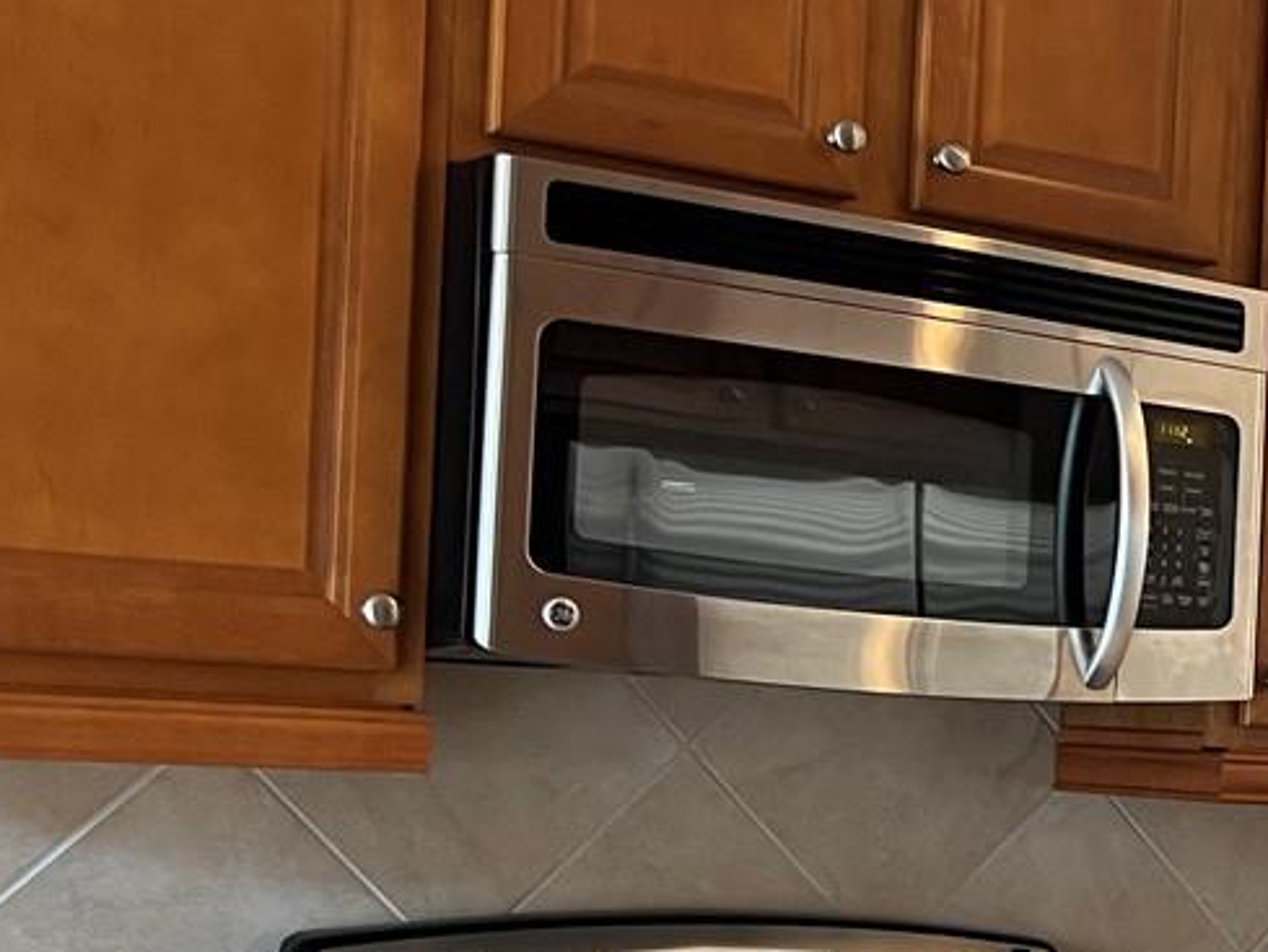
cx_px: 1919
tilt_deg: -0.9
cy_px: 804
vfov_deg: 17.2
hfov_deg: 19.8
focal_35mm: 85
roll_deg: -2.4
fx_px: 3114
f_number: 1.5
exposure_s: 1/60
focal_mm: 5.7
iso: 100
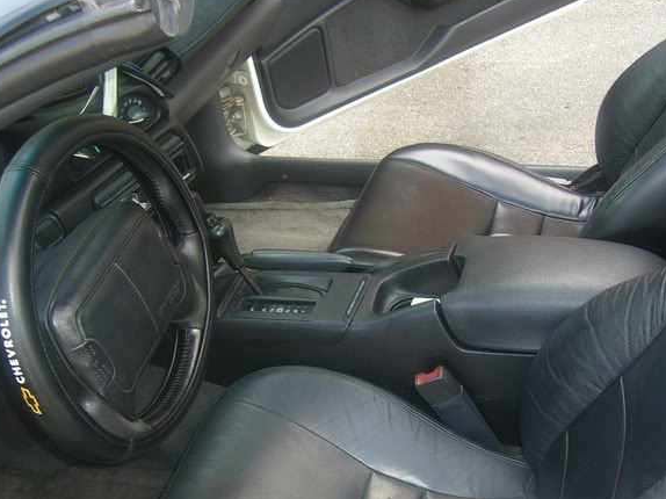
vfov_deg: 27.3
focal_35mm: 53
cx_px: 374
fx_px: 1019
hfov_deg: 36.1
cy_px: 334
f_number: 2.7
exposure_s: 1/100
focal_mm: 6.2
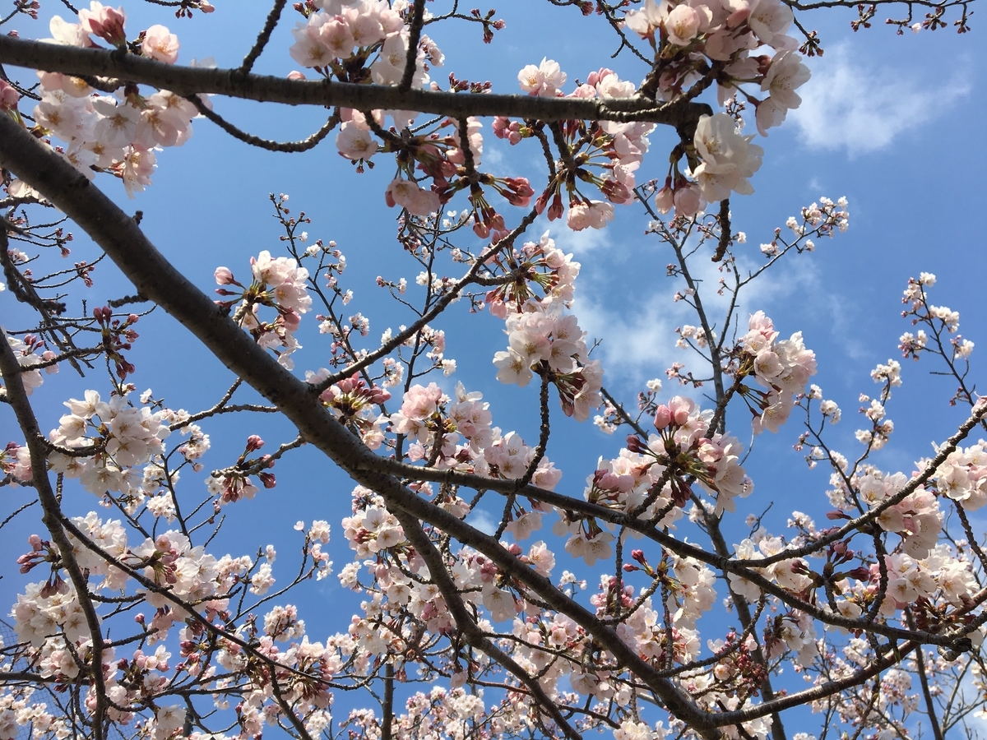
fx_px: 827
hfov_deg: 61.7
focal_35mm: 29
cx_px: 494
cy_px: 370
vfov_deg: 48.2
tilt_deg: +55.8
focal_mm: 4.15
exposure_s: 1/1923
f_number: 2.2
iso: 25
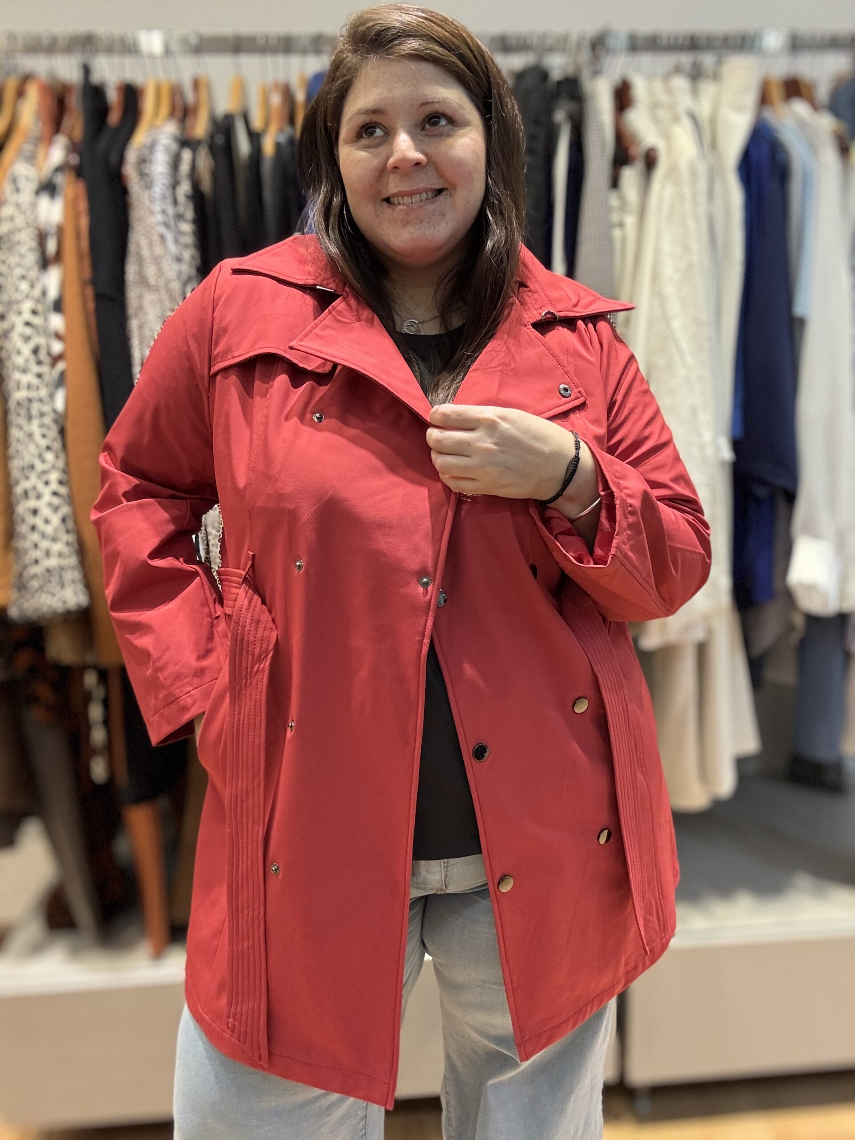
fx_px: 988
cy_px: 570
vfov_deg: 60.0
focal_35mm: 30
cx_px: 428
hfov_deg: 46.8
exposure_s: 1/50
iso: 200
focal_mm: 2.69
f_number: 1.9
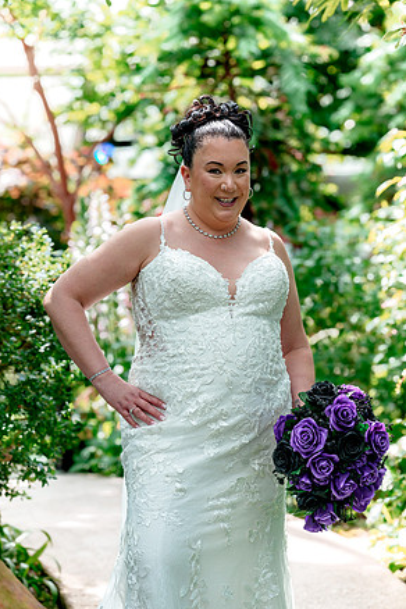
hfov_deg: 12.2
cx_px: 200
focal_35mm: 112
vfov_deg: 18.3
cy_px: 311
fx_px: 1895
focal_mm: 109
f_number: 3.5
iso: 320
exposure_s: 1/640
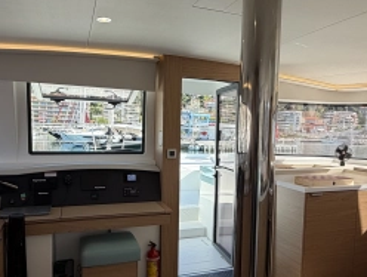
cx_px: 212
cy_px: 159
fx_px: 329
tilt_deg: -4.8
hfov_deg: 58.0
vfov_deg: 45.4
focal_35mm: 31
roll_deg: -1.2
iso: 50
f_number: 2.2
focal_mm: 2.22
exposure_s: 1/328
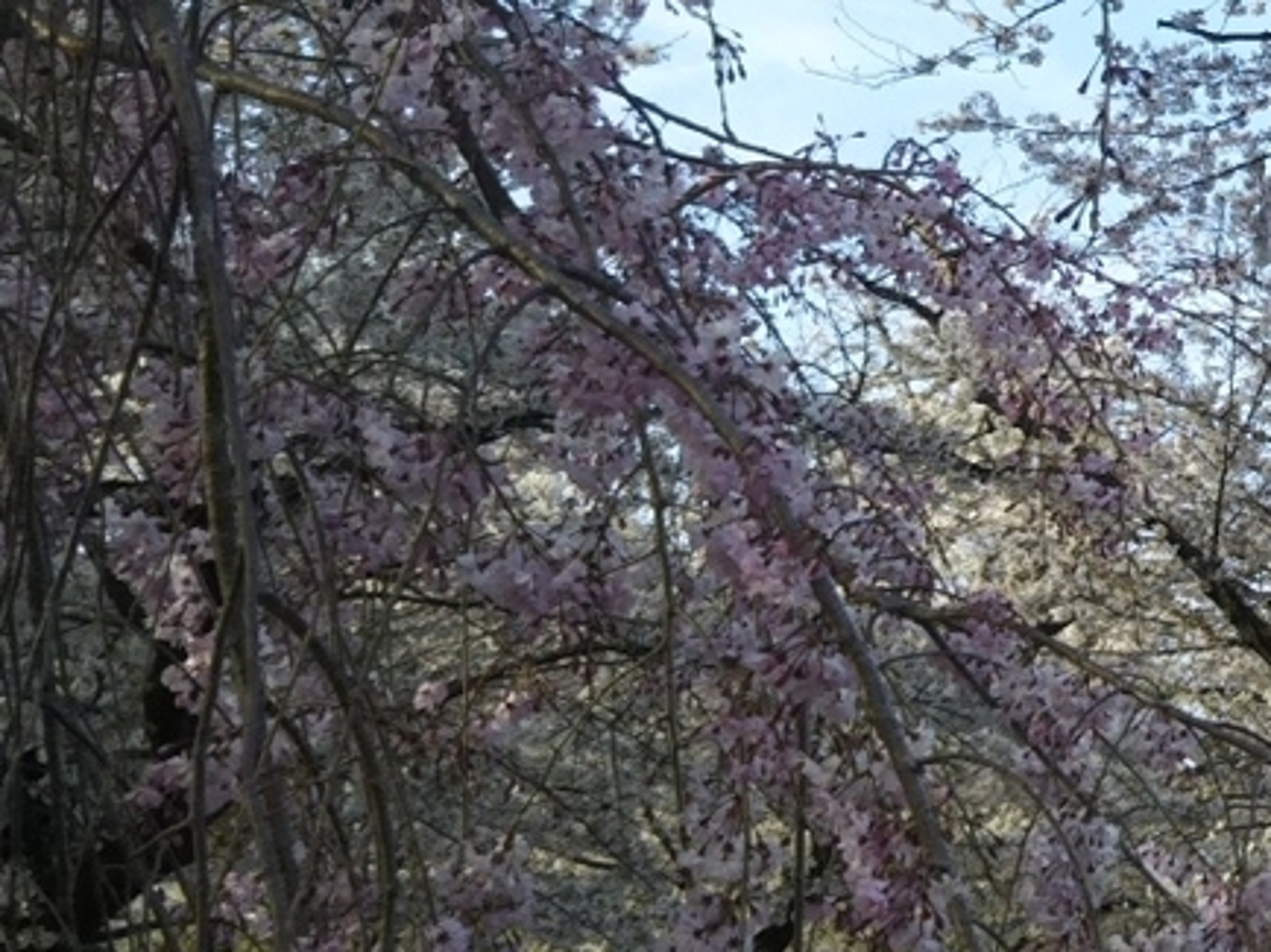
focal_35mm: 83
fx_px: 3046
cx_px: 1660
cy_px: -18
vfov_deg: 17.3
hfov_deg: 21.3
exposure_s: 1/351
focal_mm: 4
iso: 25
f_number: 2.2
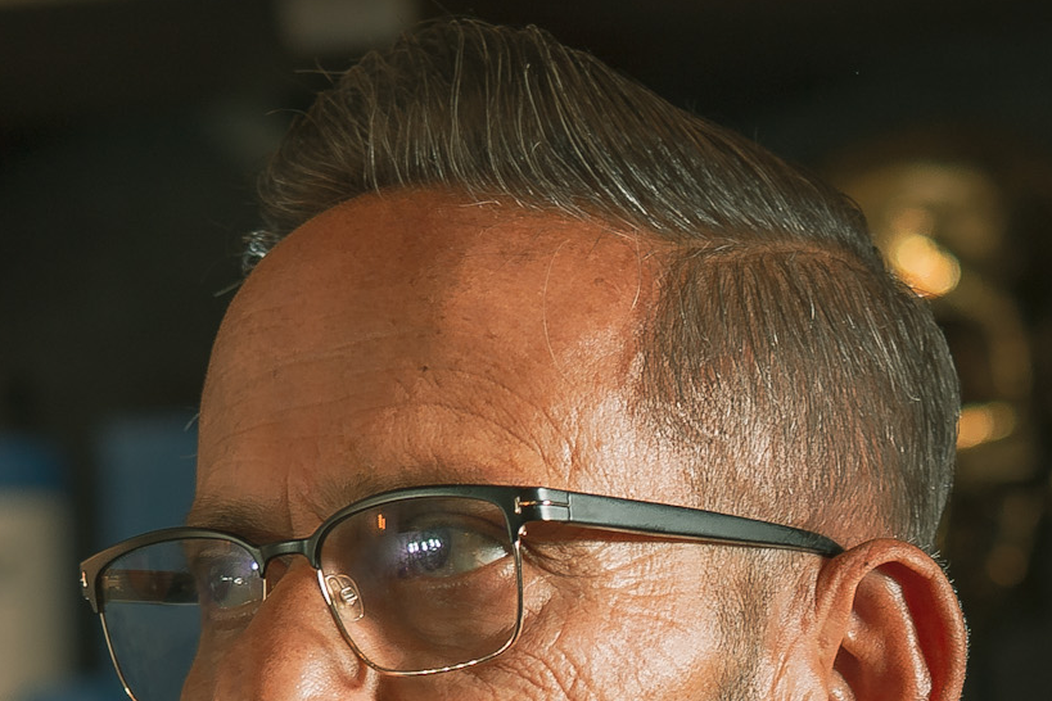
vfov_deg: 6.1
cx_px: 879
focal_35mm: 225
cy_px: 766
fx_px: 6574
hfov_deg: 9.1
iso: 320
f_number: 2.8
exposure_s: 1/60
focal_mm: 90
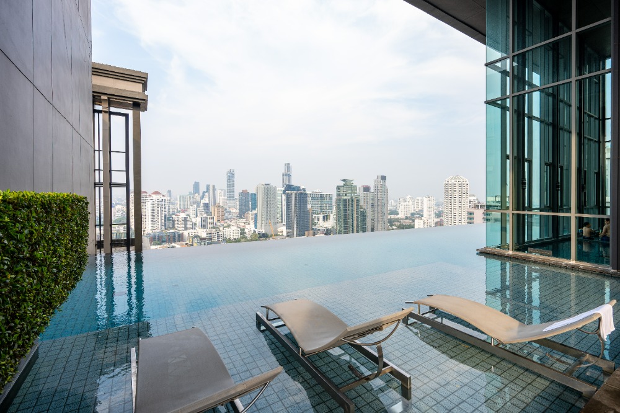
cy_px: 206
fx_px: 275
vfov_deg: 73.7
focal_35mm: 16
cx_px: 310
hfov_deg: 96.8
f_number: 7.1
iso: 100
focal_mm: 16
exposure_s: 1/60
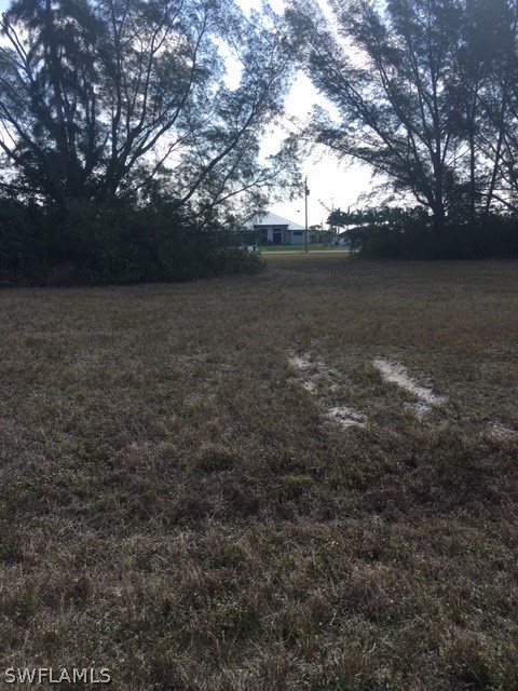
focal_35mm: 29
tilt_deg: -9.5
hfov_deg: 48.2
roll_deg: +0.2
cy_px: 346
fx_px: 579
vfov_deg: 61.7
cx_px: 259
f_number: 2.2
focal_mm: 4.15
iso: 25
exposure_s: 1/927
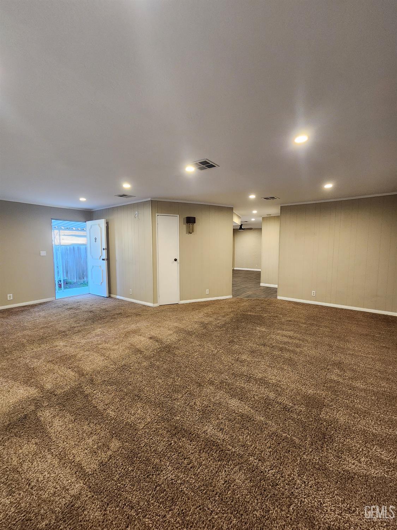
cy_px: 265
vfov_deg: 106.2
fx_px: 199
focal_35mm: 13
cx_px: 198
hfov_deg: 89.9
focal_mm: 2.2
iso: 320
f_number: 2.2
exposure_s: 1/60
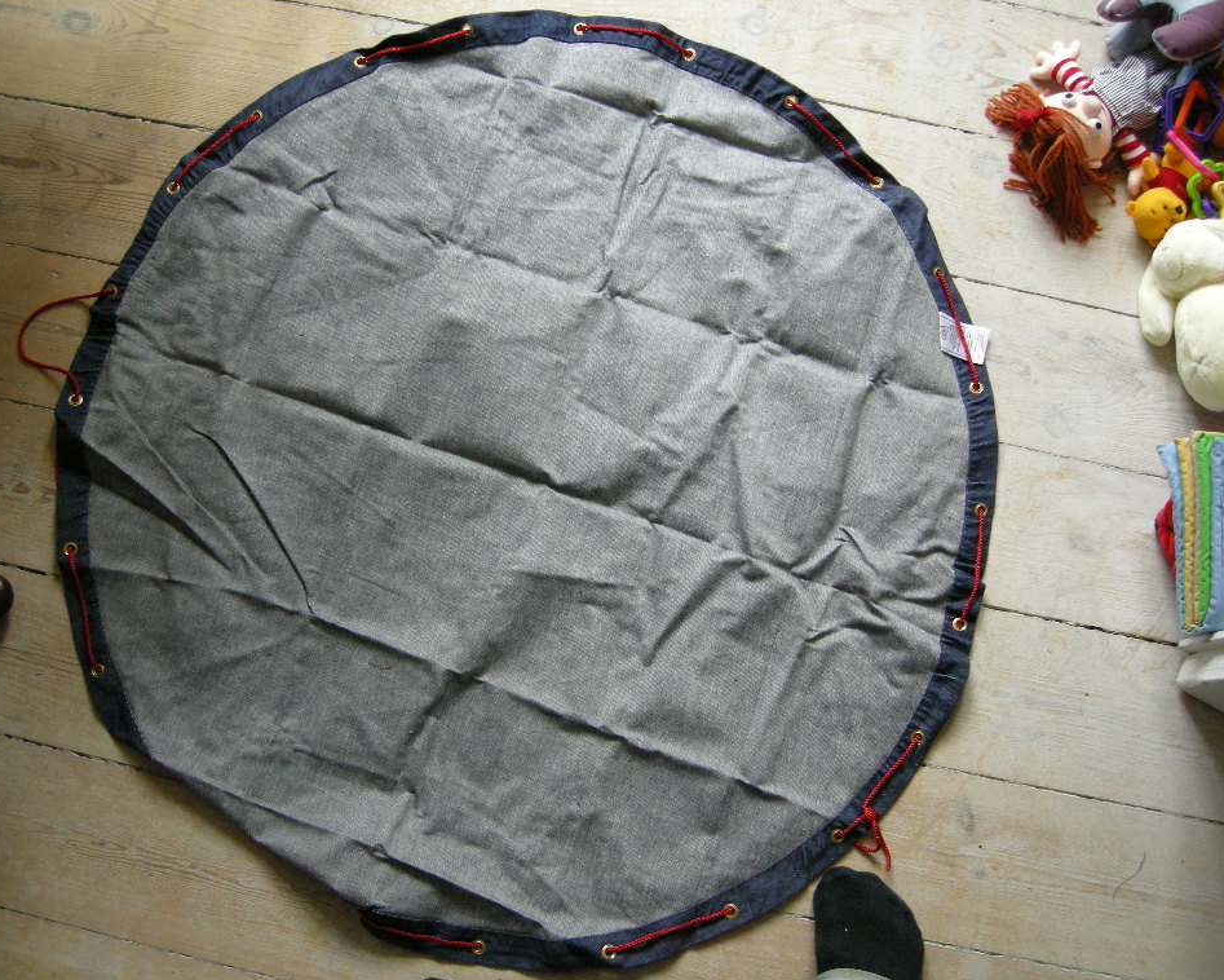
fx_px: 1377
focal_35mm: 38
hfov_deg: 47.9
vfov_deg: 39.2
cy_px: 486
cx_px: 627
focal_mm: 7.5
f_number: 2.7
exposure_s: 1/53.6
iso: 237
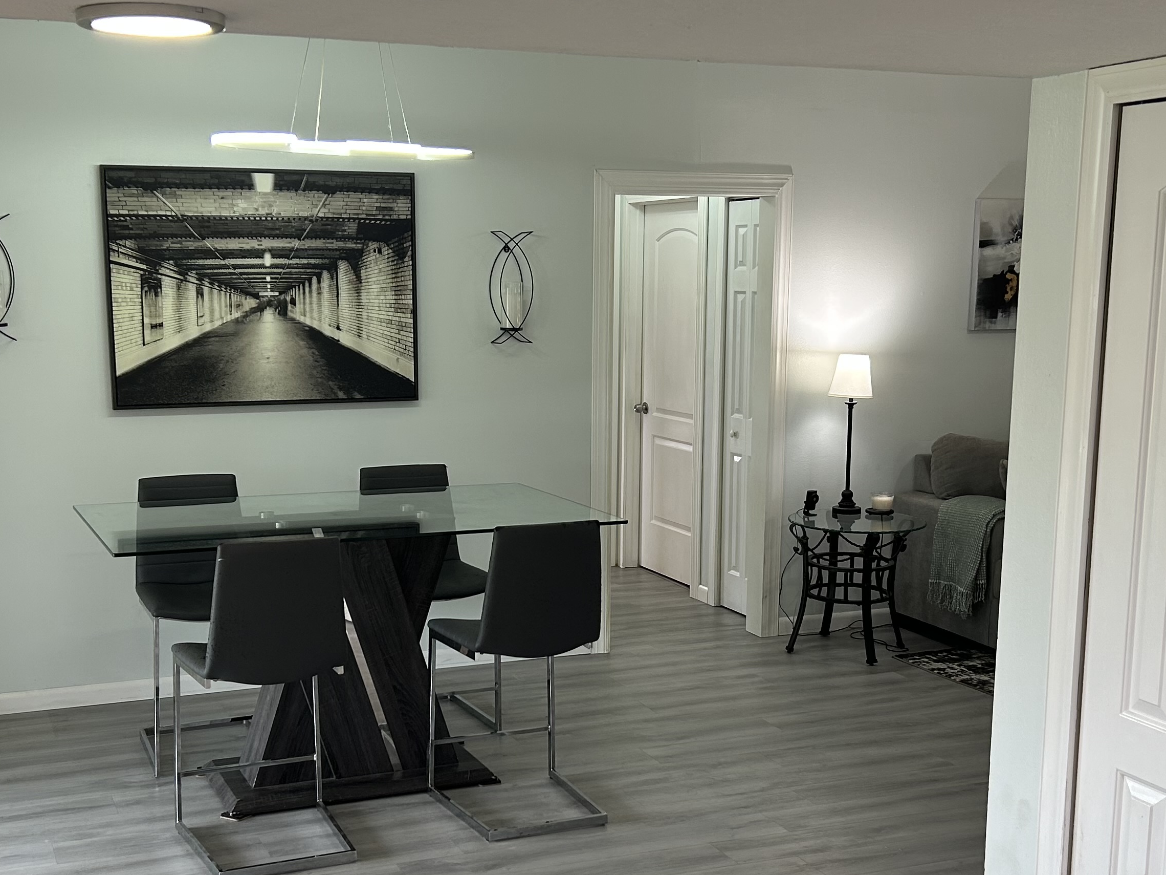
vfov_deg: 31.4
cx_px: 533
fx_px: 1549
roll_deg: -0.2
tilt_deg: -9.7
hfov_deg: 41.2
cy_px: 526
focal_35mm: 46
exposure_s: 1/120
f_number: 1.5
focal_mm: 5.7
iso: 80
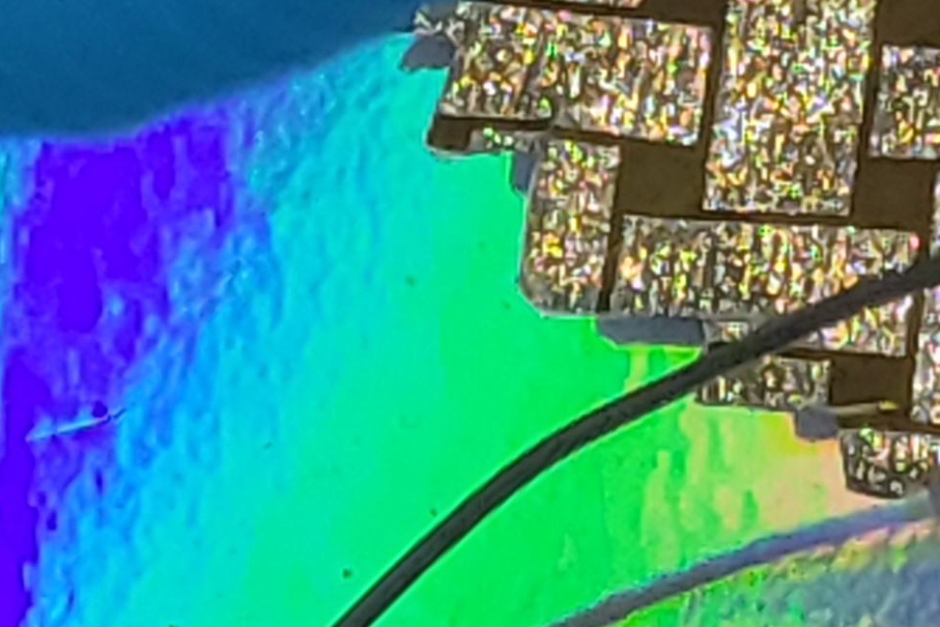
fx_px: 2925
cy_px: -785
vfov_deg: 10.7
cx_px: 1303
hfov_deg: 16.9
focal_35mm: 112
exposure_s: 1/25
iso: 100
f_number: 1.8
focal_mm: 5.4
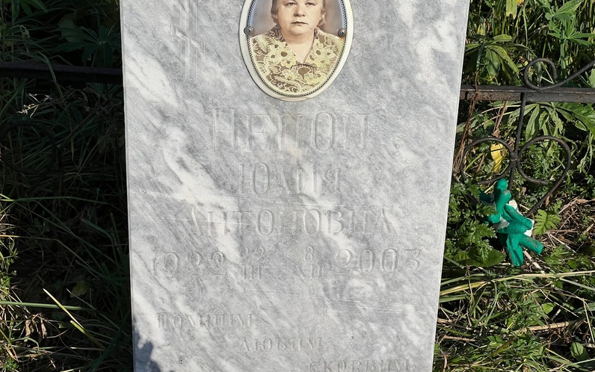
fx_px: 1330
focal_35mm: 82
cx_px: 298
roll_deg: -1.1
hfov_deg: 25.2
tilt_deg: -26.2
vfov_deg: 15.9
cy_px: 220
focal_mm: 9
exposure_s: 1/1553
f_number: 2.8
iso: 32
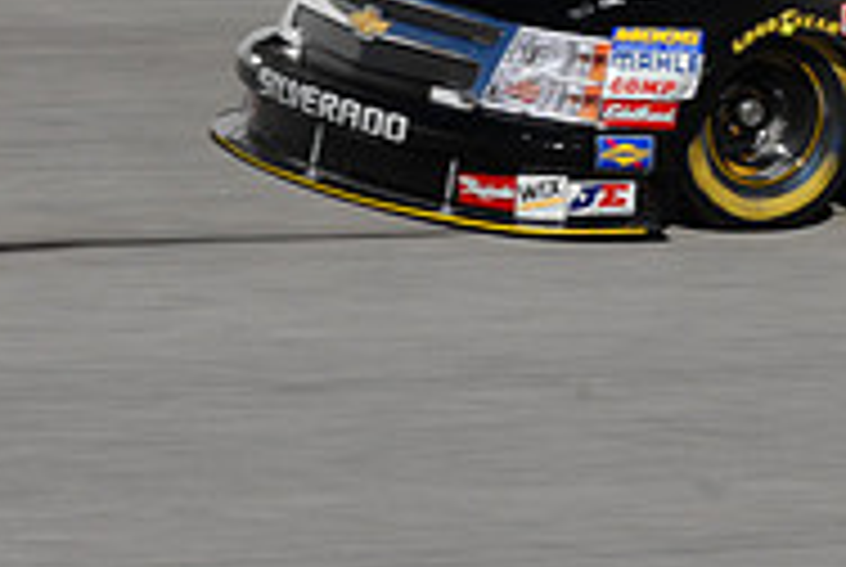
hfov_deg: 3.7
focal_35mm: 555
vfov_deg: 2.5
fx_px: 13063
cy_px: -81
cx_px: 1125
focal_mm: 120
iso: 320
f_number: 16
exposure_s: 1/400
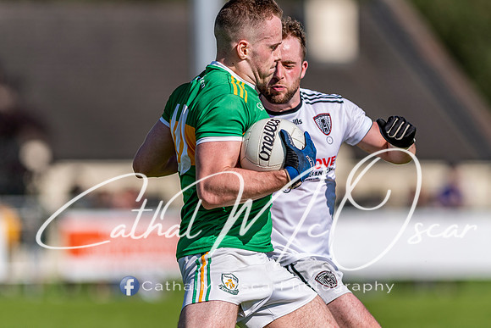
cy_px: 164
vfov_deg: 2.9
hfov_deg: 4.4
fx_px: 6413
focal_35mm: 470
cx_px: 246
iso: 100
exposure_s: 1/2500
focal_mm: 300
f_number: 2.8
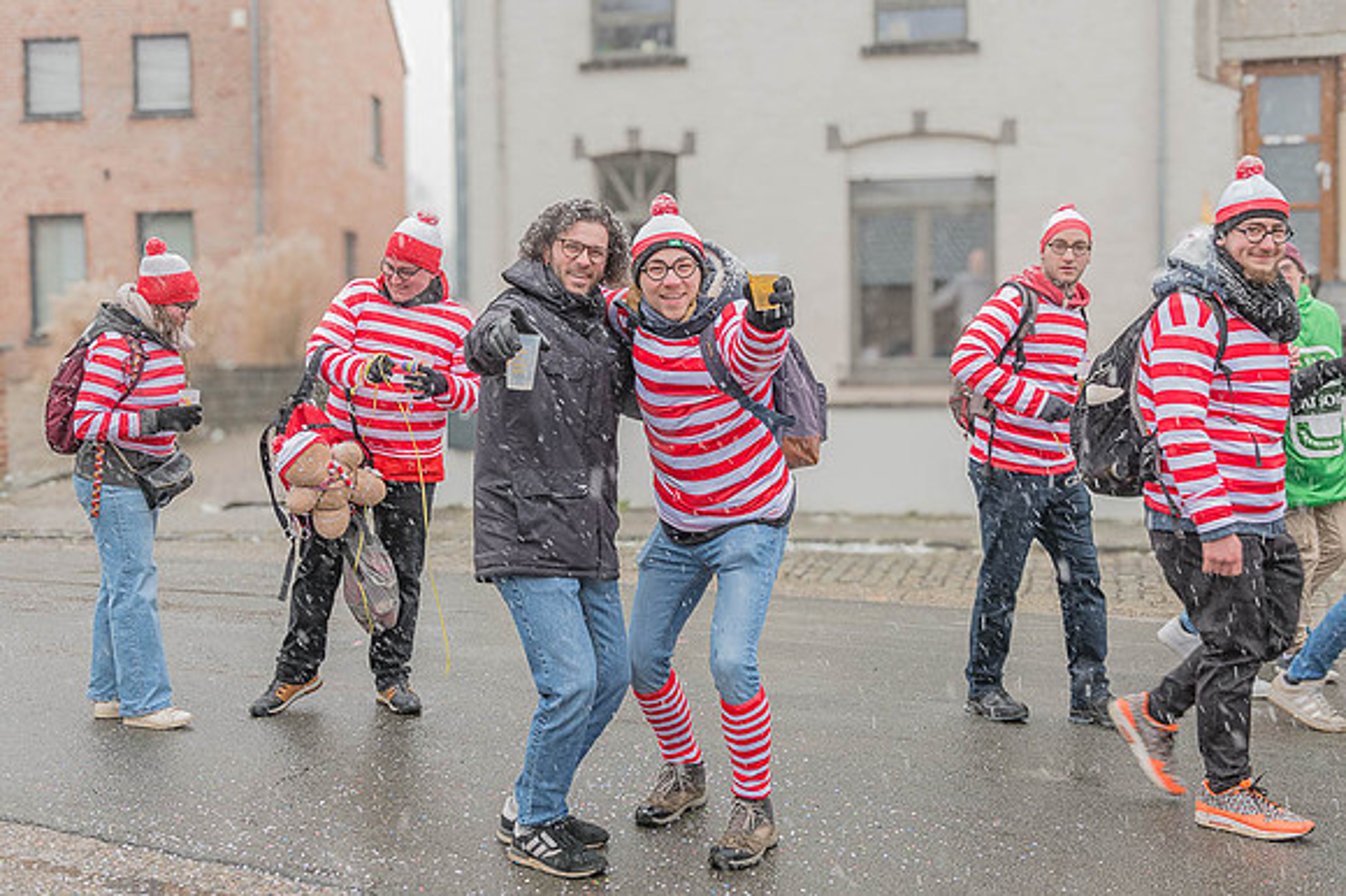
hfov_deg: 45.8
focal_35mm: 43
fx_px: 1592
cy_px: 442
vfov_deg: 31.4
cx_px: 663
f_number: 5.6
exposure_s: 1/100
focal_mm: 42
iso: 800
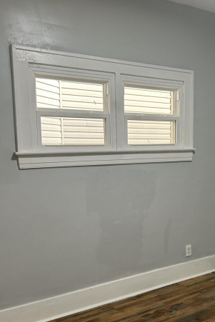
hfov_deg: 32.9
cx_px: 157
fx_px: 358
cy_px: 185
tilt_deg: -6.5
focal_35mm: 40
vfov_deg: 48.3
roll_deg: +0.5
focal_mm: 5.7
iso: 100
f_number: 1.5
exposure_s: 1/60
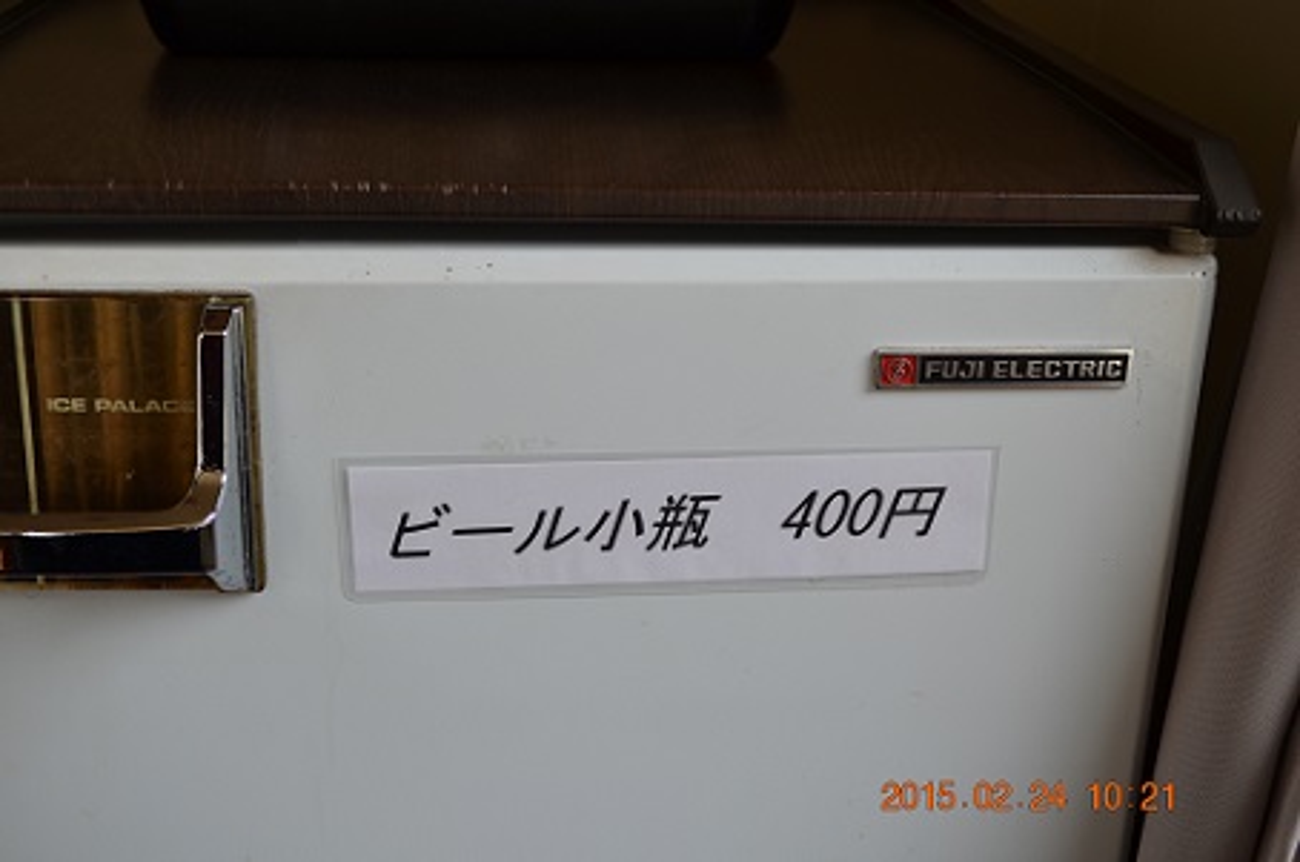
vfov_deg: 26.4
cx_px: 650
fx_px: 1838
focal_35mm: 51
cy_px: 431
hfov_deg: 38.9
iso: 200
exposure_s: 1/125
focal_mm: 34
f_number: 5.6
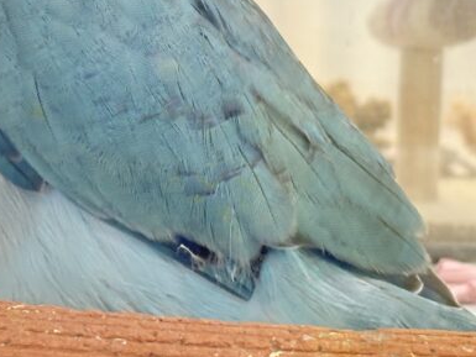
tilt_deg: -3.6
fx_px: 2228
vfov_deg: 9.1
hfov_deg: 12.2
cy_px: 67
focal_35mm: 162
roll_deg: -0.6
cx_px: 230
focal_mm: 5.96
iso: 80
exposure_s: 1/50
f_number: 1.6
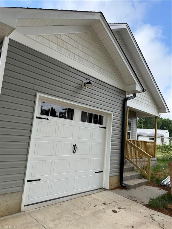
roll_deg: -5.3
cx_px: 86
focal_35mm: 24
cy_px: 114
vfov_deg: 71.6
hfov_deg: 56.8
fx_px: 159
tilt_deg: +6.7
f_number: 1.78
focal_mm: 6.76
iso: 100
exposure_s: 1/1727
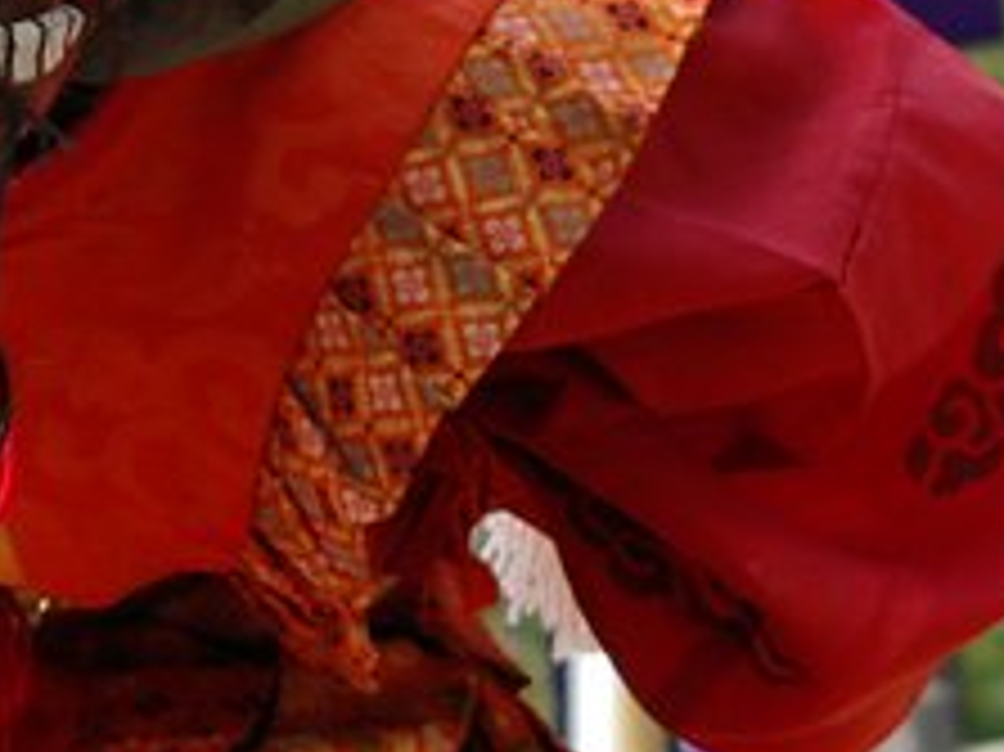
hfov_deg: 5.4
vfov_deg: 4.1
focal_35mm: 364
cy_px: 32
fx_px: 10558
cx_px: 63
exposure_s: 1/500
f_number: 6.7
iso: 400
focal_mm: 55
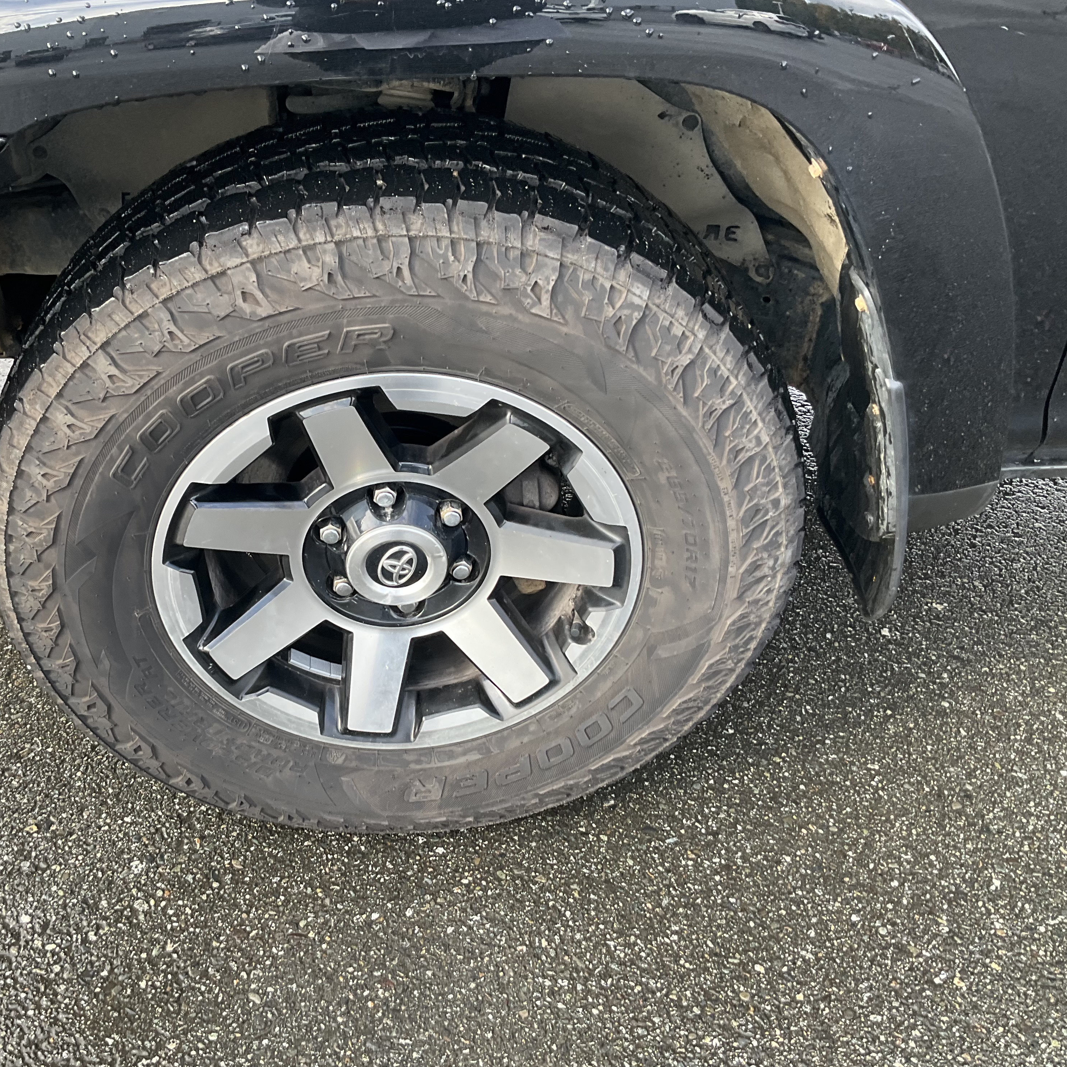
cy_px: 544
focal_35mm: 35
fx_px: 1221
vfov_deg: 47.2
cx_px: 403
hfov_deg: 46.8
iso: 25
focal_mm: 3
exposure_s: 1/122
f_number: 1.8
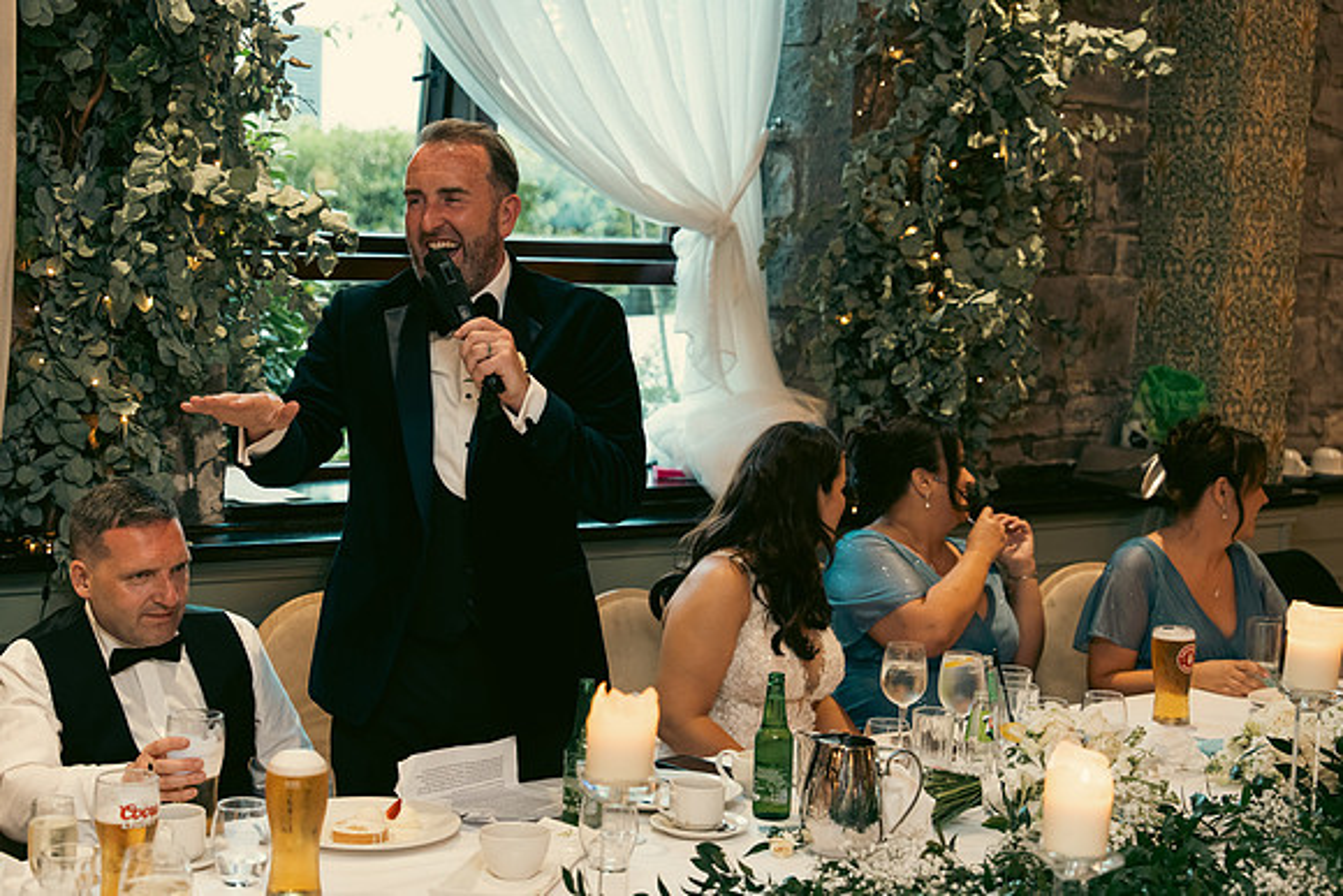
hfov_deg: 32.9
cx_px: 672
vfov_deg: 22.3
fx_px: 2276
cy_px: 448
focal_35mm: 61
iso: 2500
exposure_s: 1/160
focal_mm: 61
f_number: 3.5
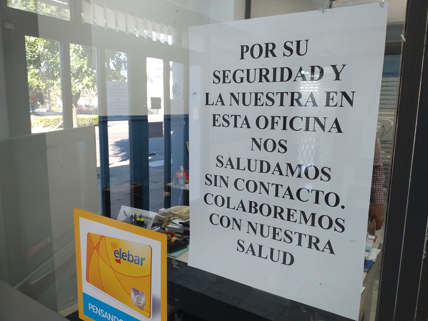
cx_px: 214
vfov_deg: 53.1
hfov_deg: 67.3
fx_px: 321
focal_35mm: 26
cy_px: 160
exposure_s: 1/50
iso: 64
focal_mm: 3.6
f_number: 1.9
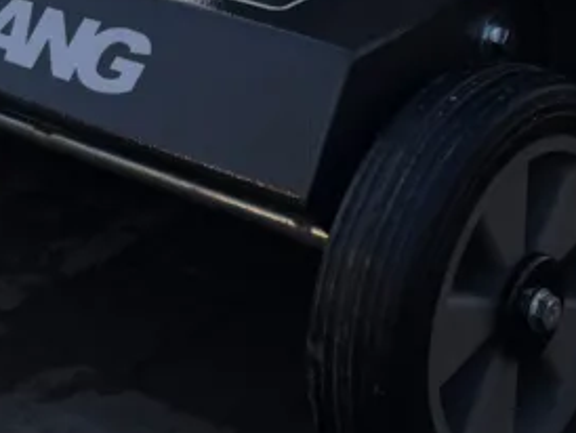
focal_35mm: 97
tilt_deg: -8.5
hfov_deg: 20.1
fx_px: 1615
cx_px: 414
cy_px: -275
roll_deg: +0.8
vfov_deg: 14.0
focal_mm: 5.96
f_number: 1.6
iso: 64
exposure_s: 1/3125
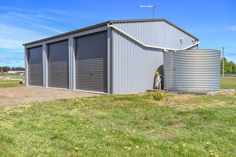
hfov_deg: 61.9
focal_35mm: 30
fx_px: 197
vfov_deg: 43.6
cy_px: 78
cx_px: 118
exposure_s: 1/200
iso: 80
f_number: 8
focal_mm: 30
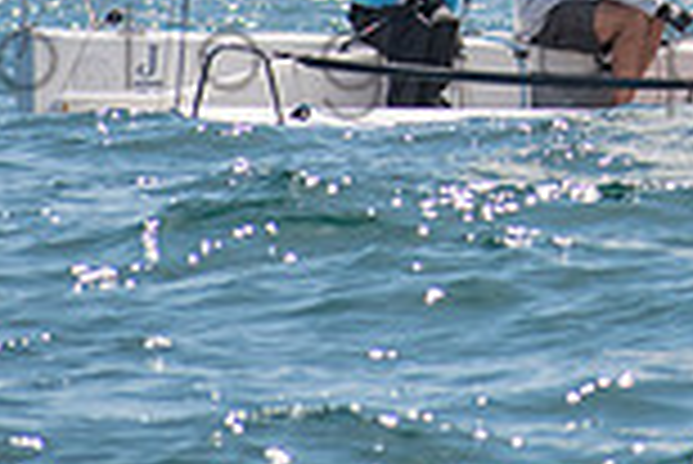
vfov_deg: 1.4
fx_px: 18362
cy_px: -286
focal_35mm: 953
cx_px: 756
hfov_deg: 2.2
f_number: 6.3
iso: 200
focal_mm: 165
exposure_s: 1/1000
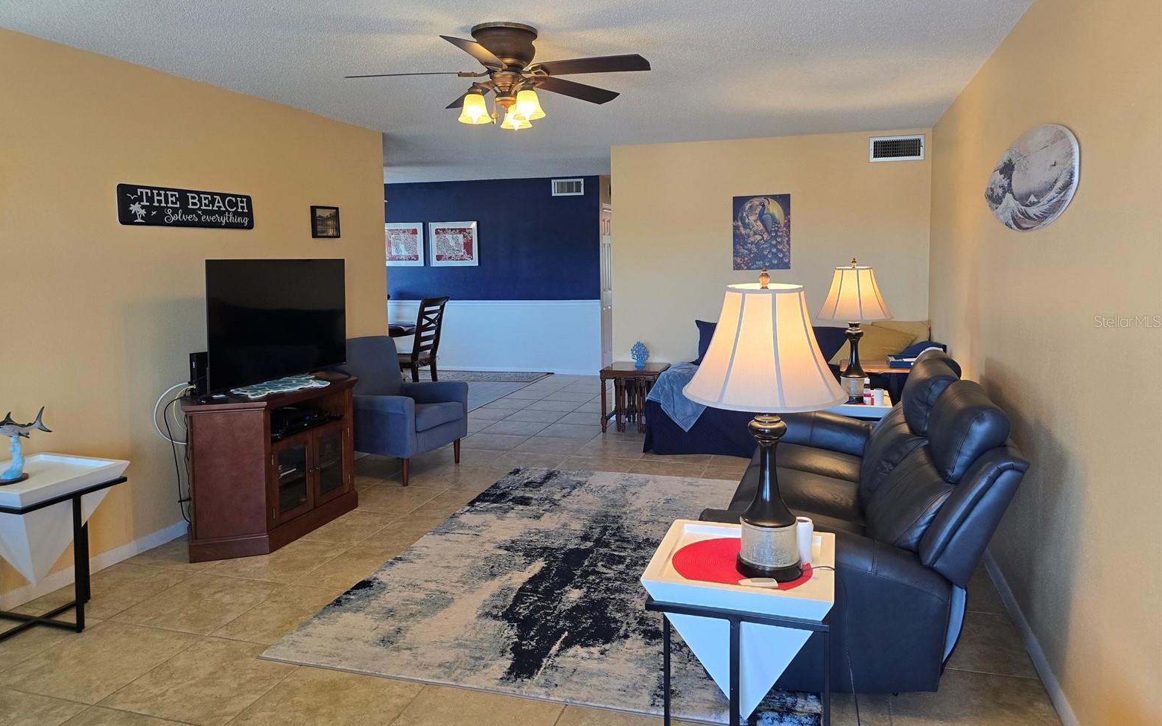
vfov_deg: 49.2
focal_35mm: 25
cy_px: 321
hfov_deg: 72.5
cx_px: 568
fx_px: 792
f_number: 1.7
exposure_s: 1/120
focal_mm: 6.3
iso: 200
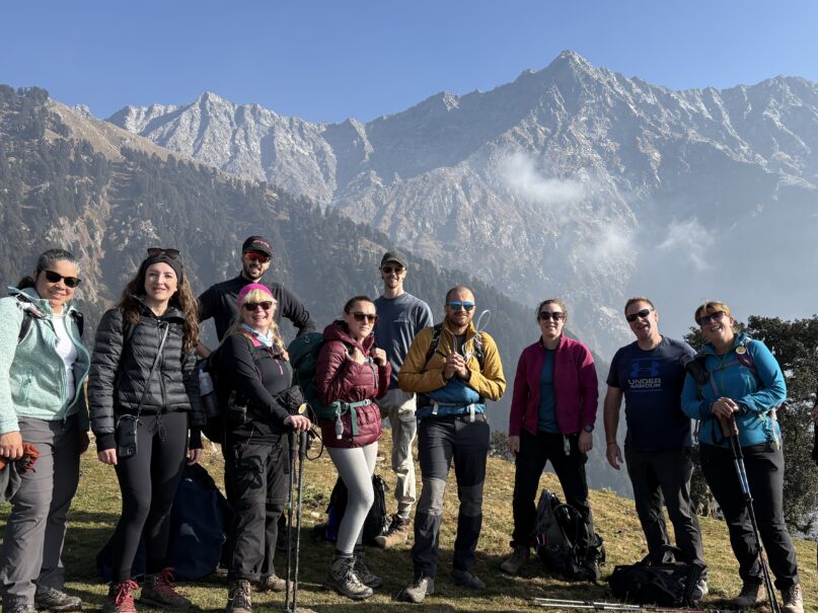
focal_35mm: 33
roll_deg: +3.6
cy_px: 338
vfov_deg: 42.9
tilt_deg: +1.6
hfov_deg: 55.1
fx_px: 780
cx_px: 478
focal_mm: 5.96
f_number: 1.6
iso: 50
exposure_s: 1/1799
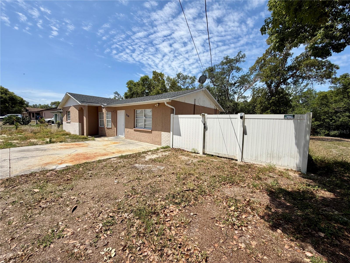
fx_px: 142
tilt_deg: -4.9
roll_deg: -1.7
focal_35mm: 14
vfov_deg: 85.7
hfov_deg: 102.1
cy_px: 132
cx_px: 175
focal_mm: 2.22
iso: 20
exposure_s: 1/1105
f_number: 2.2
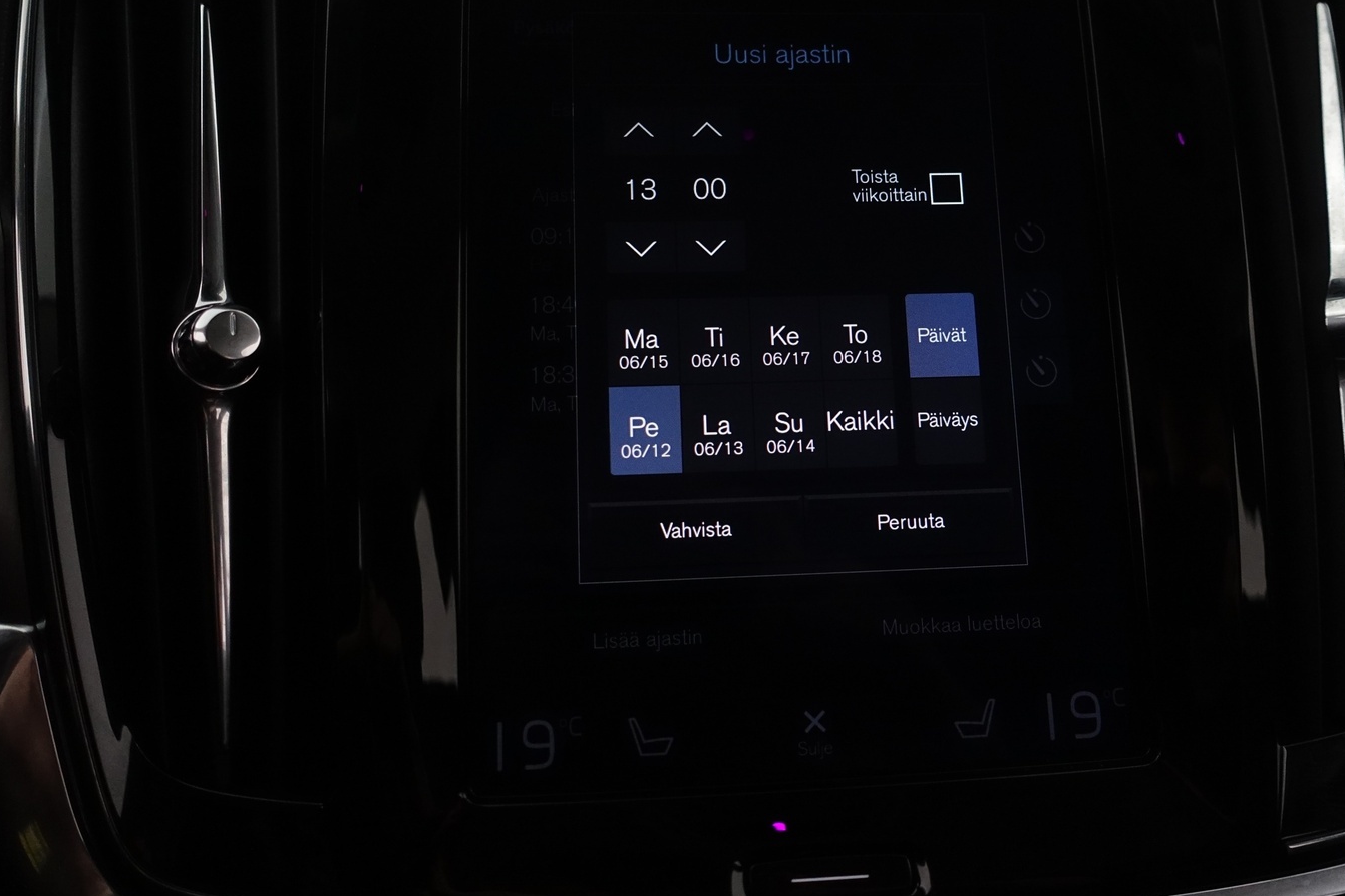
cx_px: 742
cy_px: 361
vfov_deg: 44.7
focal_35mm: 29
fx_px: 1083
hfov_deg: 63.5
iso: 1000
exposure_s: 1/80
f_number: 2.5
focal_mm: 8.8
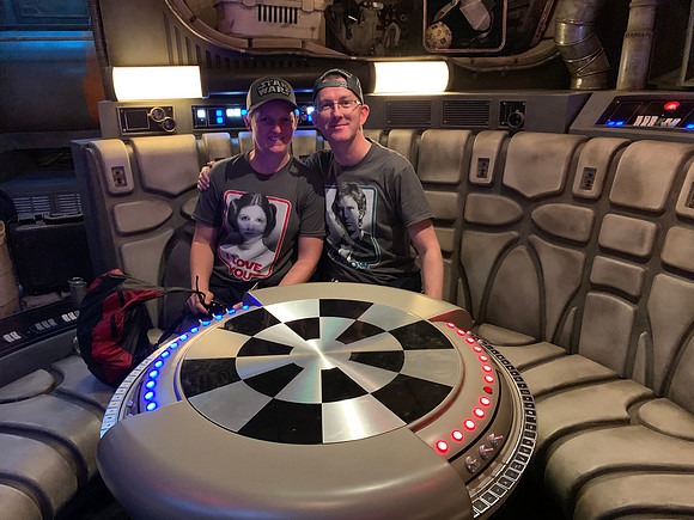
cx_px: 347
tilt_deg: -20.1
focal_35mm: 26
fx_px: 521
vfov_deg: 53.1
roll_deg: +1.5
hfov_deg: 67.3
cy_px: 260
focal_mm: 4.25
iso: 640
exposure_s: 1/24
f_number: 1.8
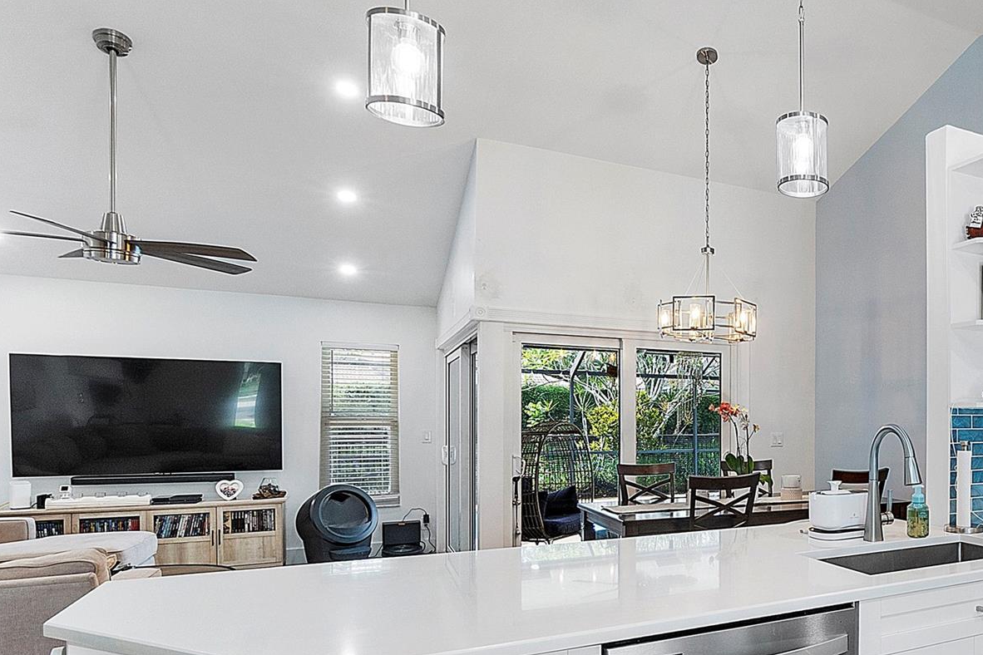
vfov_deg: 48.8
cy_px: 433
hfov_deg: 61.1
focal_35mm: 26
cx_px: 842
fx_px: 710
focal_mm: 10
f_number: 9
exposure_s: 1/15
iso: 250
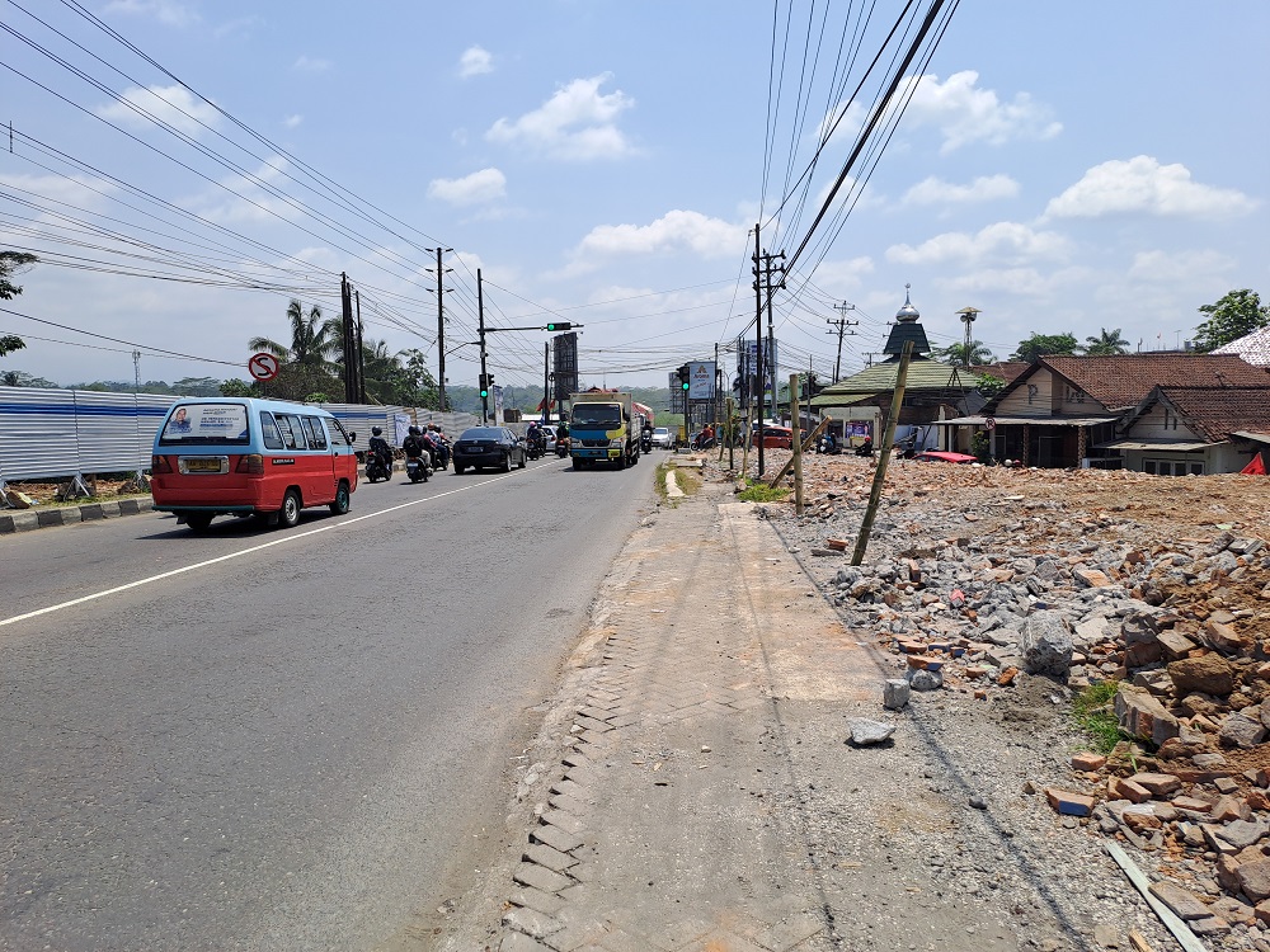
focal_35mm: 25
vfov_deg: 54.9
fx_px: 917
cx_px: 635
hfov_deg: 69.4
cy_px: 476
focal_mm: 4.65
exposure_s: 1/1815
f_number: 1.8
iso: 32
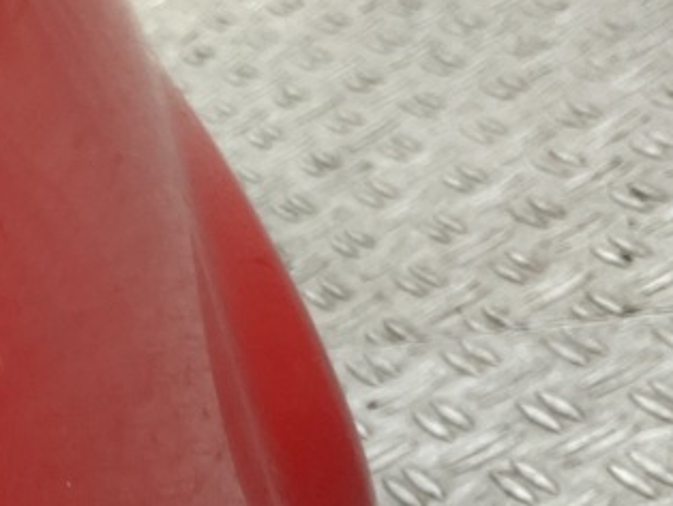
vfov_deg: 15.3
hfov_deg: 19.9
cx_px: -114
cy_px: 615
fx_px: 1809
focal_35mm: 93
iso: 50
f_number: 1.8
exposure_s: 1/120
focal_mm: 3
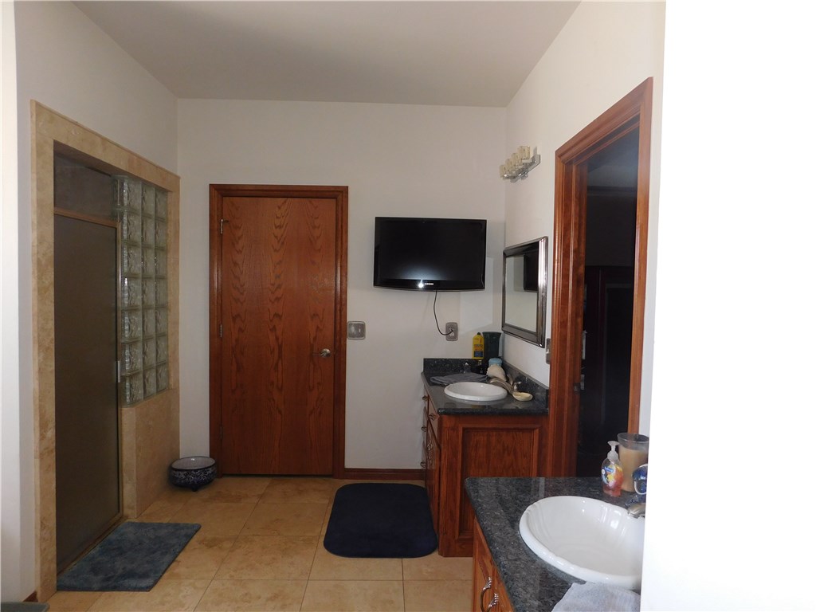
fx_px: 542
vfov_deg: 58.9
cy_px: 306
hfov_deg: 73.9
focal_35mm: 23
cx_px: 408
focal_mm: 4
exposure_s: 1/30
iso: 200
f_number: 3
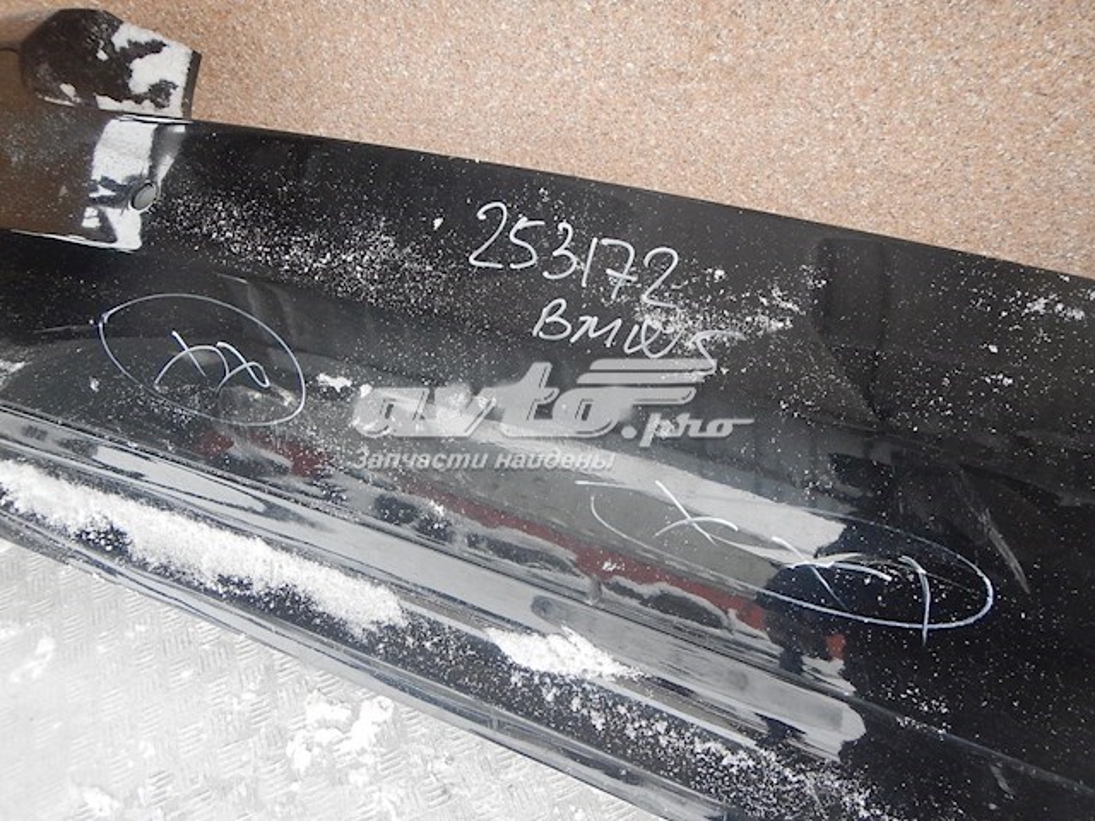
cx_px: 548
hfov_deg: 63.4
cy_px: 410
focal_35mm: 28
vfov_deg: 49.7
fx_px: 886
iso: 400
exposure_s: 1/100
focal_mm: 5
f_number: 3.9
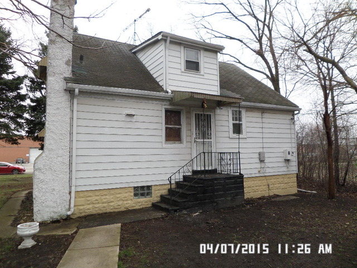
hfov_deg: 71.6
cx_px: 178
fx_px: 248
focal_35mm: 24
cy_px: 134
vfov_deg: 56.8
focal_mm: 4.3
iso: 120
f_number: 3.1
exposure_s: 1/750
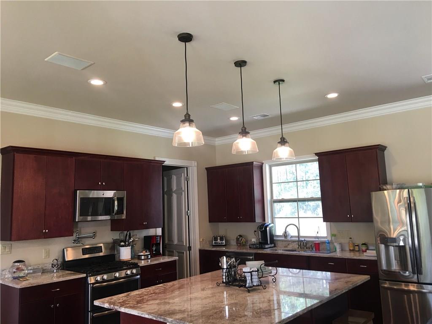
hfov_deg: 61.7
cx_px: 216
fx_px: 362
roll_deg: +1.7
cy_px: 162
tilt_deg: +7.9
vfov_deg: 48.2
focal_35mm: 29
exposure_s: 1/30
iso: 32
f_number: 2.2
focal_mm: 4.15
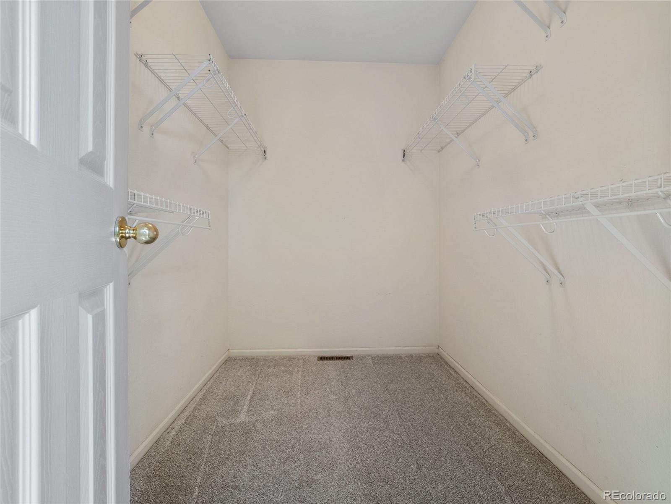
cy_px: 252
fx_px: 271
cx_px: 336
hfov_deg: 102.1
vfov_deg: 85.7
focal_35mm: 14
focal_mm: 7
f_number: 9
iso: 200
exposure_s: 1
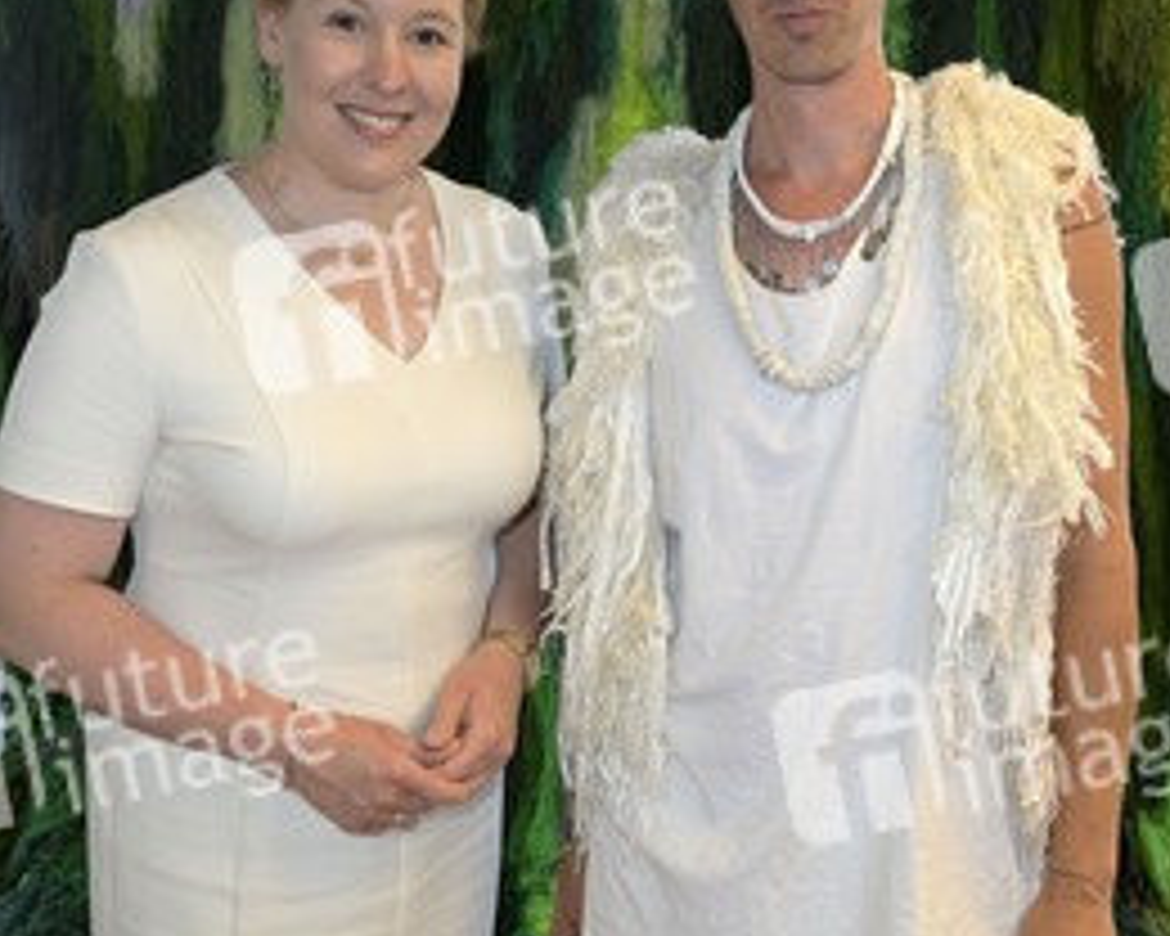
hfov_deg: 36.0
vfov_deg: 29.1
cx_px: 594
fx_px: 1801
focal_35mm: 52
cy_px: 513
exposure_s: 1/200
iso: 1250
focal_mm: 36
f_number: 6.3
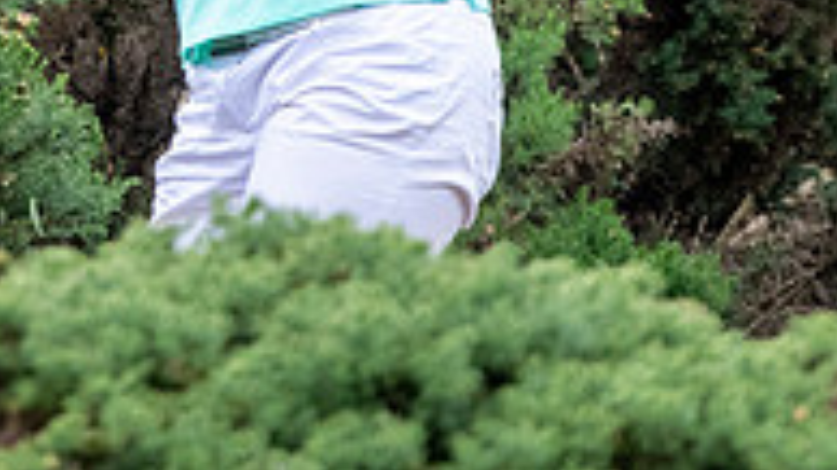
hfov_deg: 1.2
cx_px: -181
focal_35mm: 1789
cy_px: -360
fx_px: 39694
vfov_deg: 0.7
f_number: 6.3
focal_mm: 380
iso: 1600
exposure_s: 1/1000
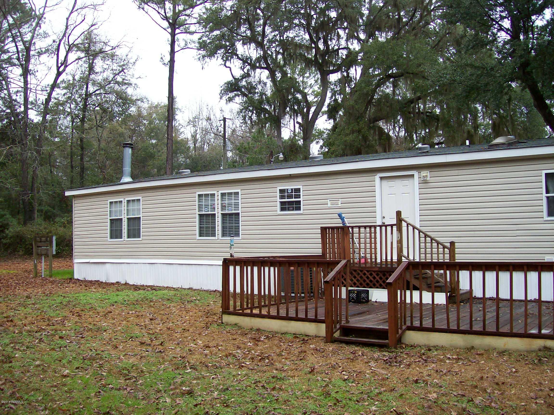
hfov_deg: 51.4
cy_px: 208
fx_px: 576
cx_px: 277
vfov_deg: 39.7
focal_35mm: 36
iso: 80
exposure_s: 1/105
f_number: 2.7
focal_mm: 6
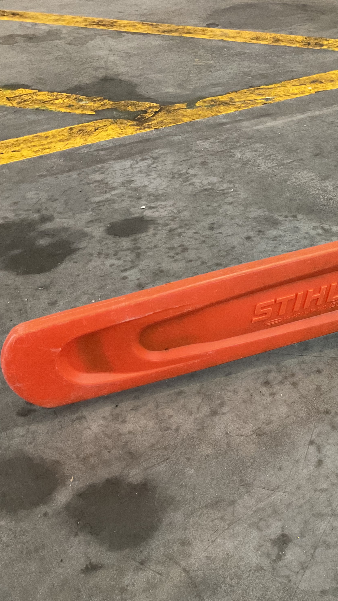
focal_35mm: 43
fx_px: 685
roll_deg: -4.4
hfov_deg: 25.1
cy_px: 300
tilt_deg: -36.9
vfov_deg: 47.4
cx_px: 401
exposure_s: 1/50
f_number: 1.8
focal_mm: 3
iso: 160
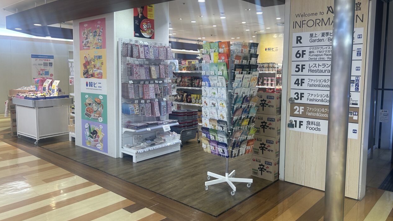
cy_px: 96
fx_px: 302
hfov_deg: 66.1
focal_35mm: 29
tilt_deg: -4.9
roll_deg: +0.2
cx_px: 194
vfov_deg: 40.1
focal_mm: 5.7
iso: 64
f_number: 1.5
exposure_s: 1/100
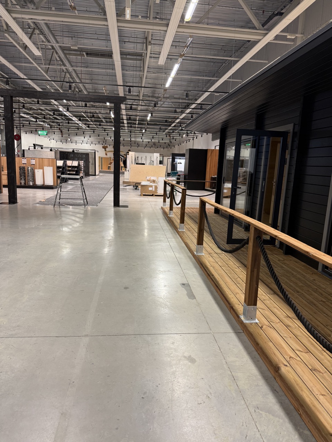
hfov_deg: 56.8
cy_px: 221
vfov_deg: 71.6
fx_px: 307
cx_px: 166
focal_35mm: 24
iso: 200
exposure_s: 1/100
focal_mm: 6.76
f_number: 1.78
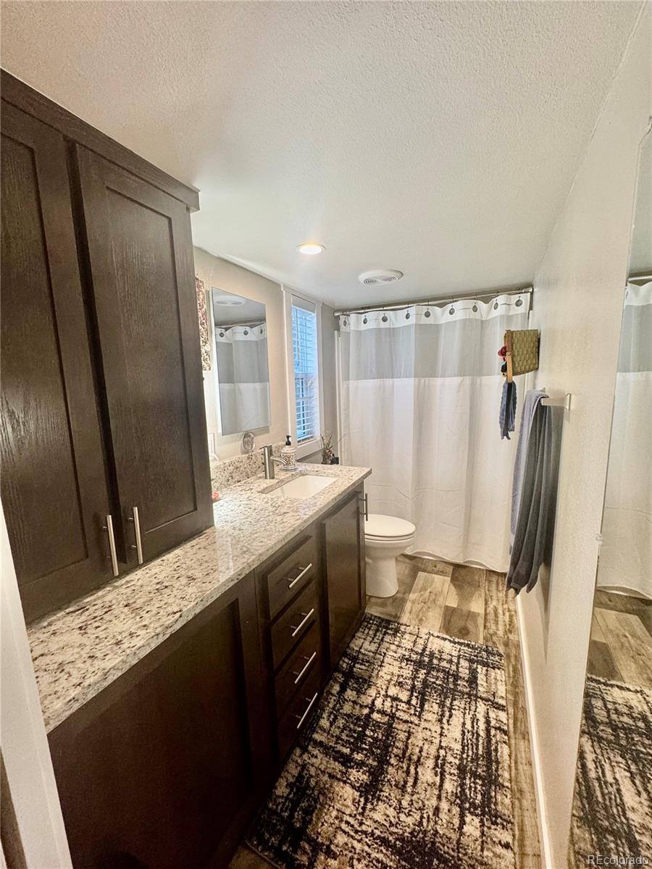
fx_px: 352
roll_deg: +0.6
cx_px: 326
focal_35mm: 14
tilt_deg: -8.3
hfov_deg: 85.7
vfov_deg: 102.1
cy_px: 434
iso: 160
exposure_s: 1/60
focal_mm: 2.22
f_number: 2.2
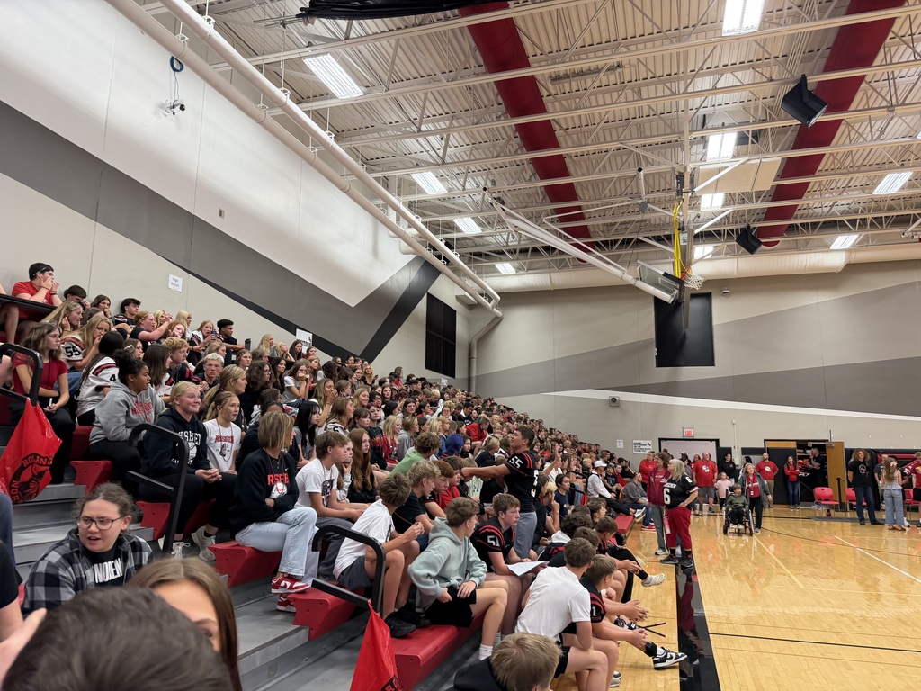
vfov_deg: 56.8
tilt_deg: +10.1
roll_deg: -1.8
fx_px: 639
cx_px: 460
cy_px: 346
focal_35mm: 24
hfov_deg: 71.6
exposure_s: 1/126
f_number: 1.78
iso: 200
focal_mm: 6.76
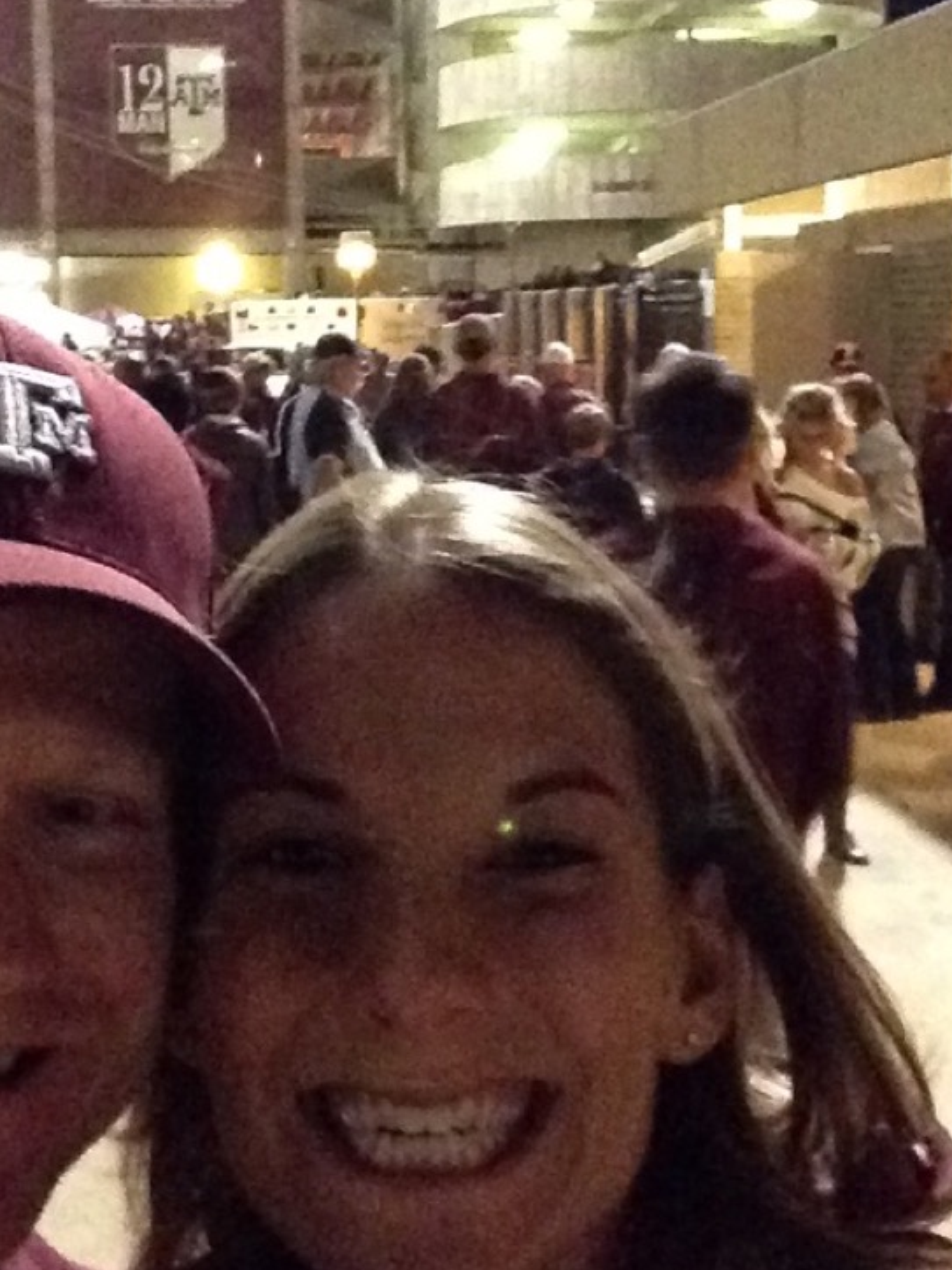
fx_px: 2127
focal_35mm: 58
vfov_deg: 33.2
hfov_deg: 25.2
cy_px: 530
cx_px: 354
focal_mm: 2.18
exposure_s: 1/15
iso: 1000
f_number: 2.4
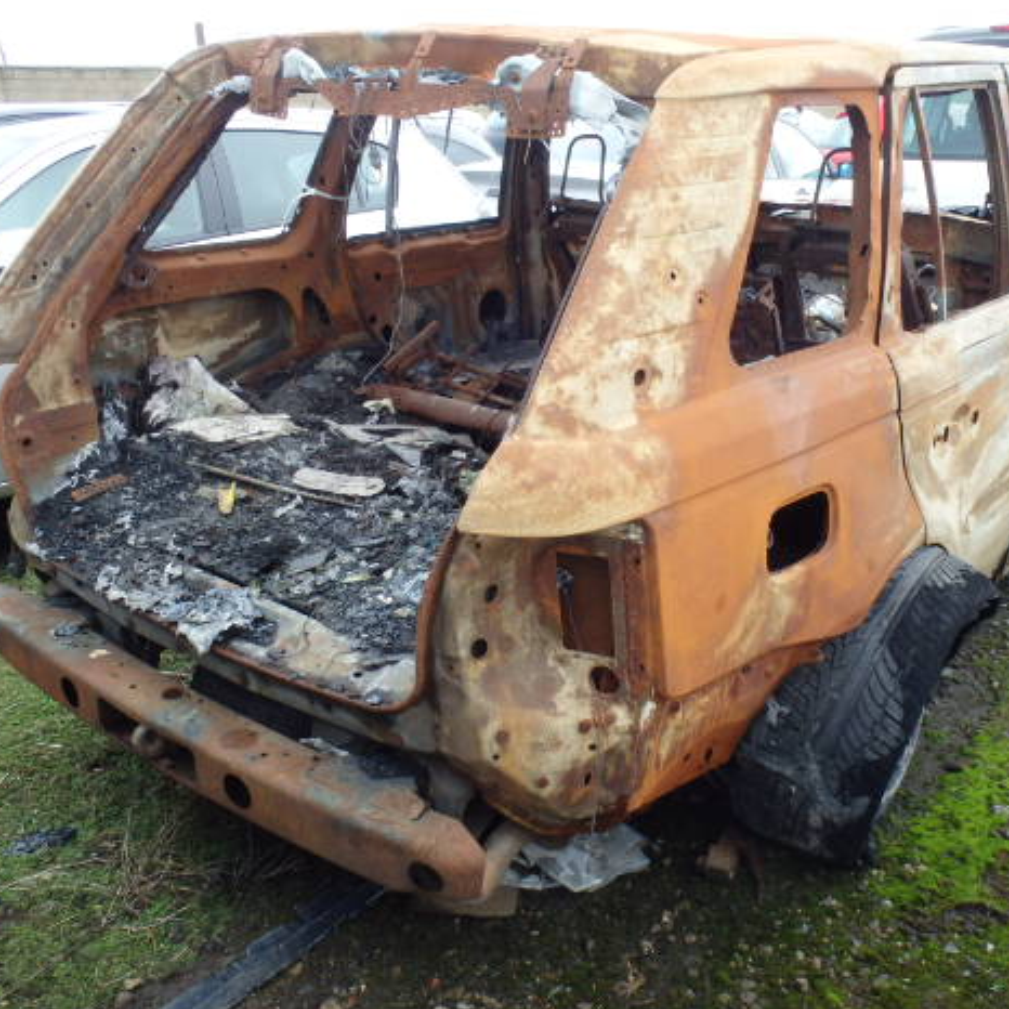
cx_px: 591
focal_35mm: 34
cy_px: 511
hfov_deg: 48.2
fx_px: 1121
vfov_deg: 48.4
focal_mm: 5
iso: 160
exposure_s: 1/60
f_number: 3.9
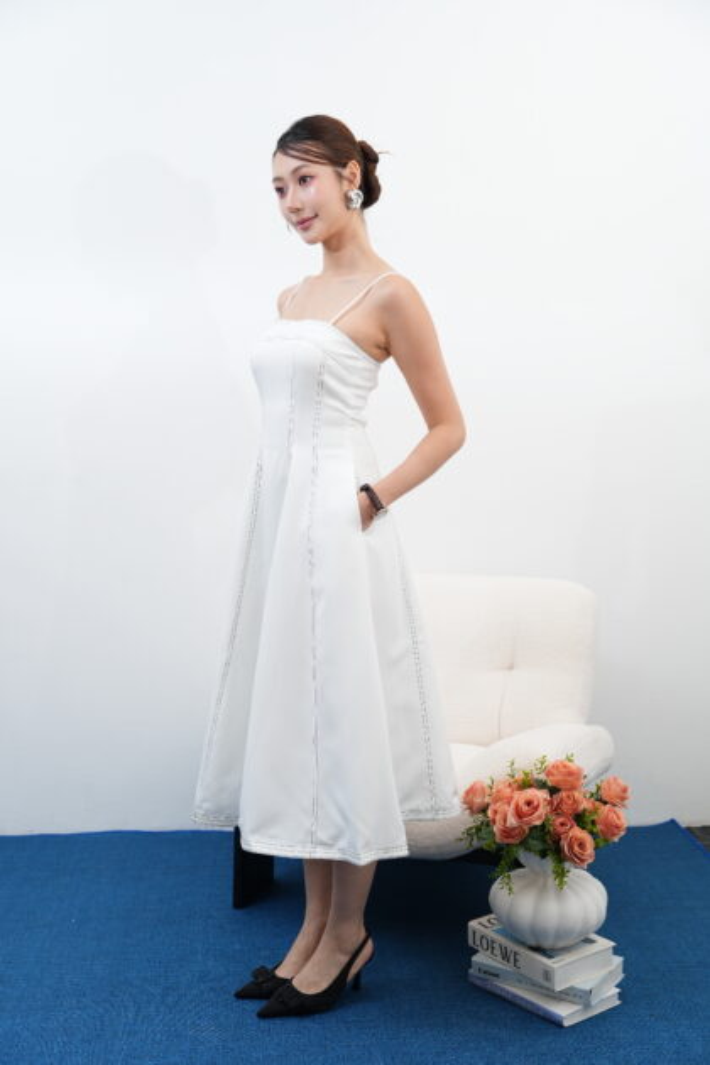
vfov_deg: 47.4
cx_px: 355
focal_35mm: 41
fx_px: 1213
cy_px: 532
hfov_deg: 32.6
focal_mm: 41
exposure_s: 1/200
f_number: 4.5
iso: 320
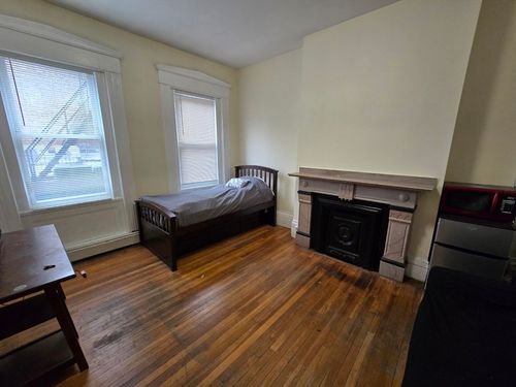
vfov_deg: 89.9
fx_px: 194
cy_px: 194
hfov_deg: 106.2
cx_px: 258
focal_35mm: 13
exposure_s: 1/60
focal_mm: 2.2
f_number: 2.2
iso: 200
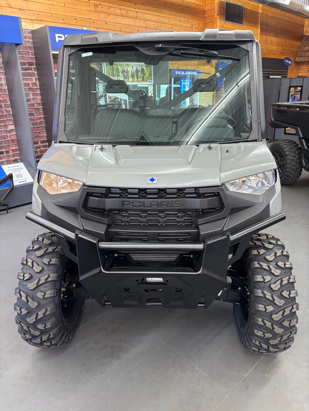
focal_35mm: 26
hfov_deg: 53.1
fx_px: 309
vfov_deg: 67.3
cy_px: 206
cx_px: 154
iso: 160
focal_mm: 5.96
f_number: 1.6
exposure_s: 1/60
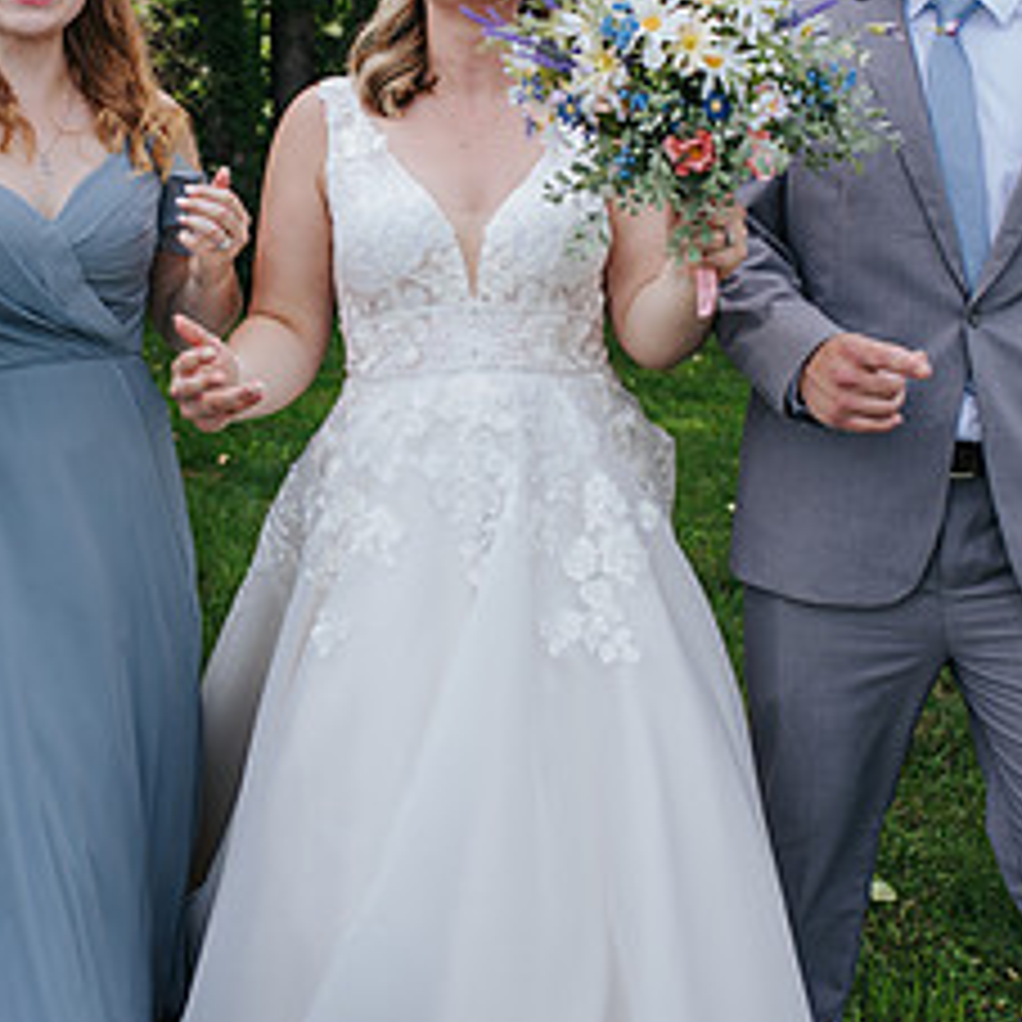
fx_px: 1971
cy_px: 302
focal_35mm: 59
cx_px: 450
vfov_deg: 28.8
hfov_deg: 29.0
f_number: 3.2
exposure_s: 1/400
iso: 100
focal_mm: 35
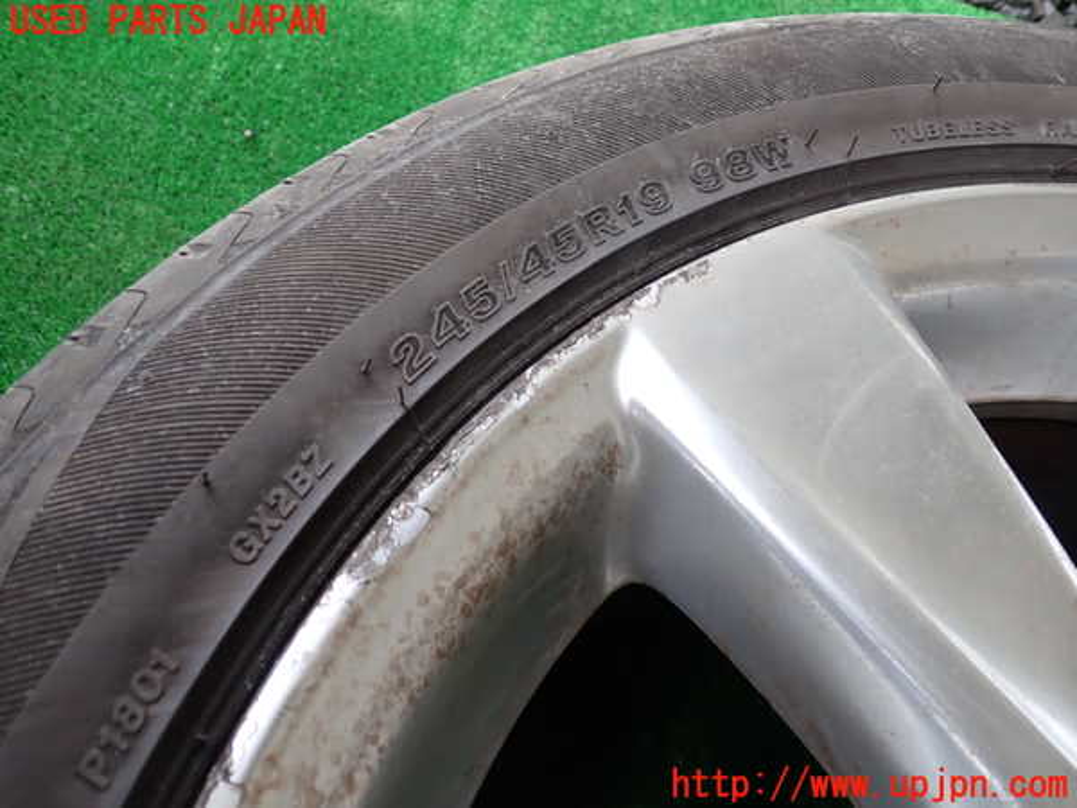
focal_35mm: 30
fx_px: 933
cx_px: 538
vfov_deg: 46.8
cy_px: 404
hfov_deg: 60.0
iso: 125
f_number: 2.3
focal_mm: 5.4
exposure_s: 1/125
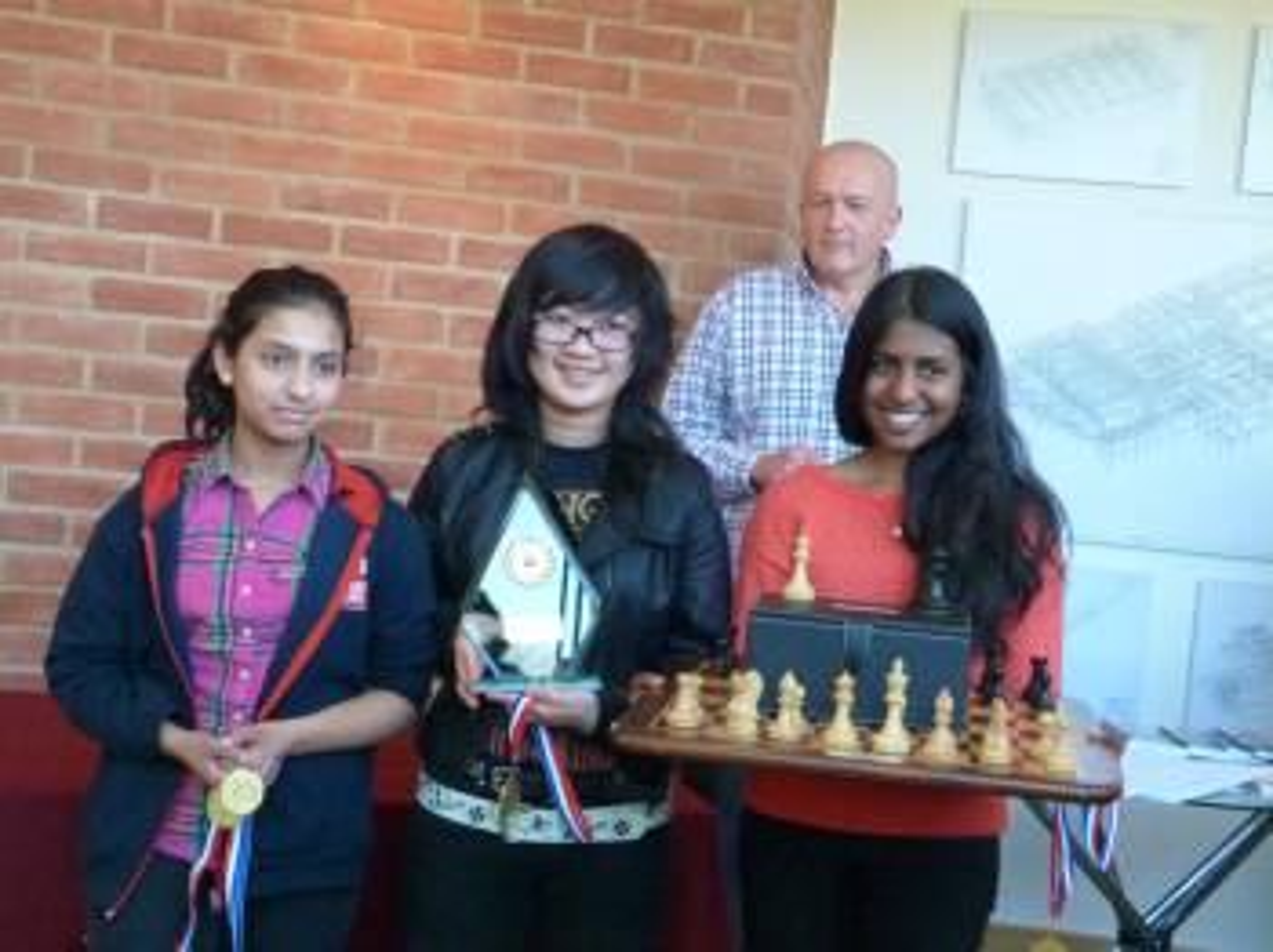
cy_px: 476
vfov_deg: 29.1
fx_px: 1837
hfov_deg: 38.2
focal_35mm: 50
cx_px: 636
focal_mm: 9
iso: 800
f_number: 3.2
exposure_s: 1/200
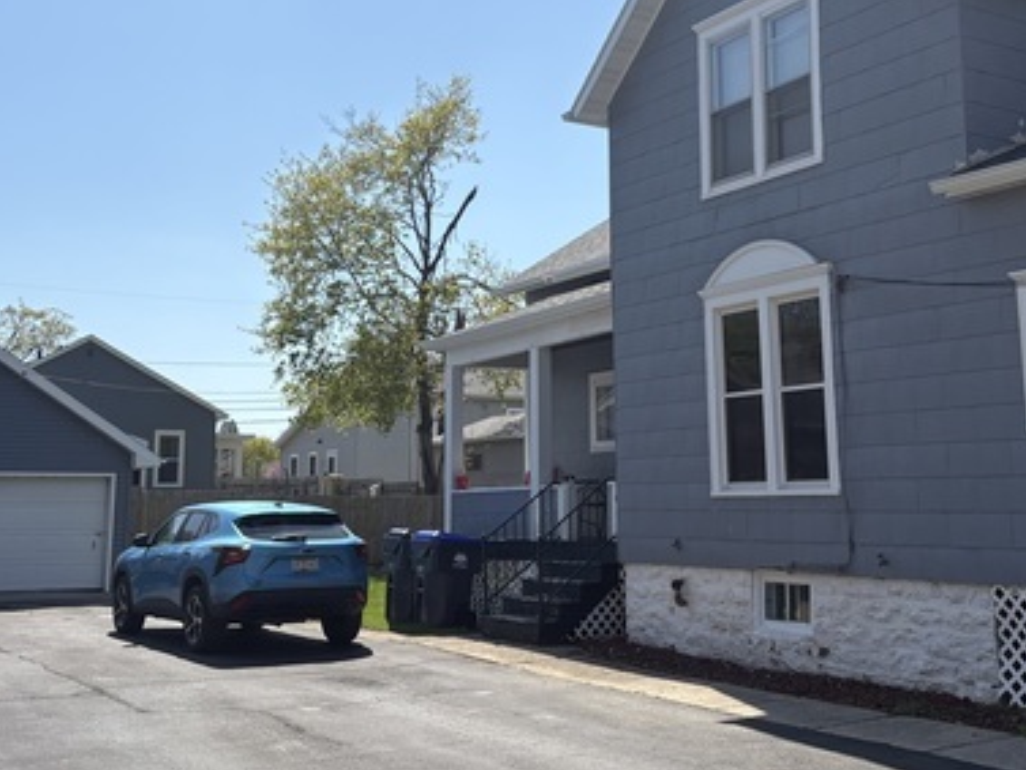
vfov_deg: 31.4
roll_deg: +0.2
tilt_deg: +9.1
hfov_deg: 41.2
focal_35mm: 46
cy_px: 280
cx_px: 573
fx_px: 1364
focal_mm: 5.96
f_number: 1.6
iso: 50
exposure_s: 1/4950
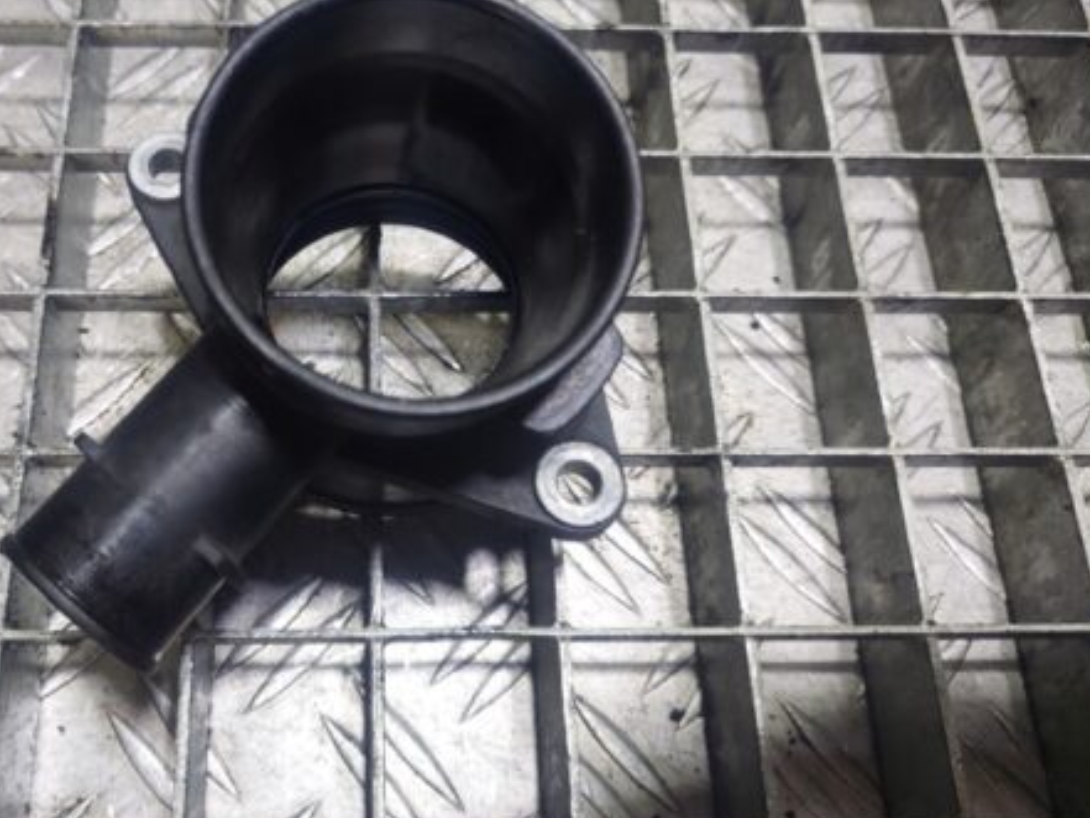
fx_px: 1071
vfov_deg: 41.7
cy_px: 339
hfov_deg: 52.9
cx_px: 363
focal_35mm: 34
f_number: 1.8
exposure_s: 1/50
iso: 160
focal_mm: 5.23
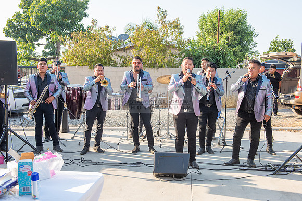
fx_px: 336
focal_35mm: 40
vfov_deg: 33.4
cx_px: 151
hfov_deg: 48.4
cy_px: 100
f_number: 7.1
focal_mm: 40
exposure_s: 1/200
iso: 200
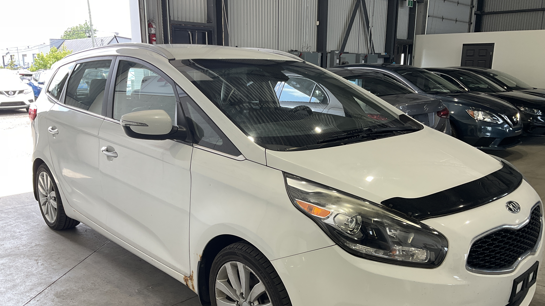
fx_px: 462
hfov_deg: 61.0
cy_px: 196
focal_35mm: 32
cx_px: 275
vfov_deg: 36.4
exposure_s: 1/122
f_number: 1.8
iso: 25
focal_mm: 3
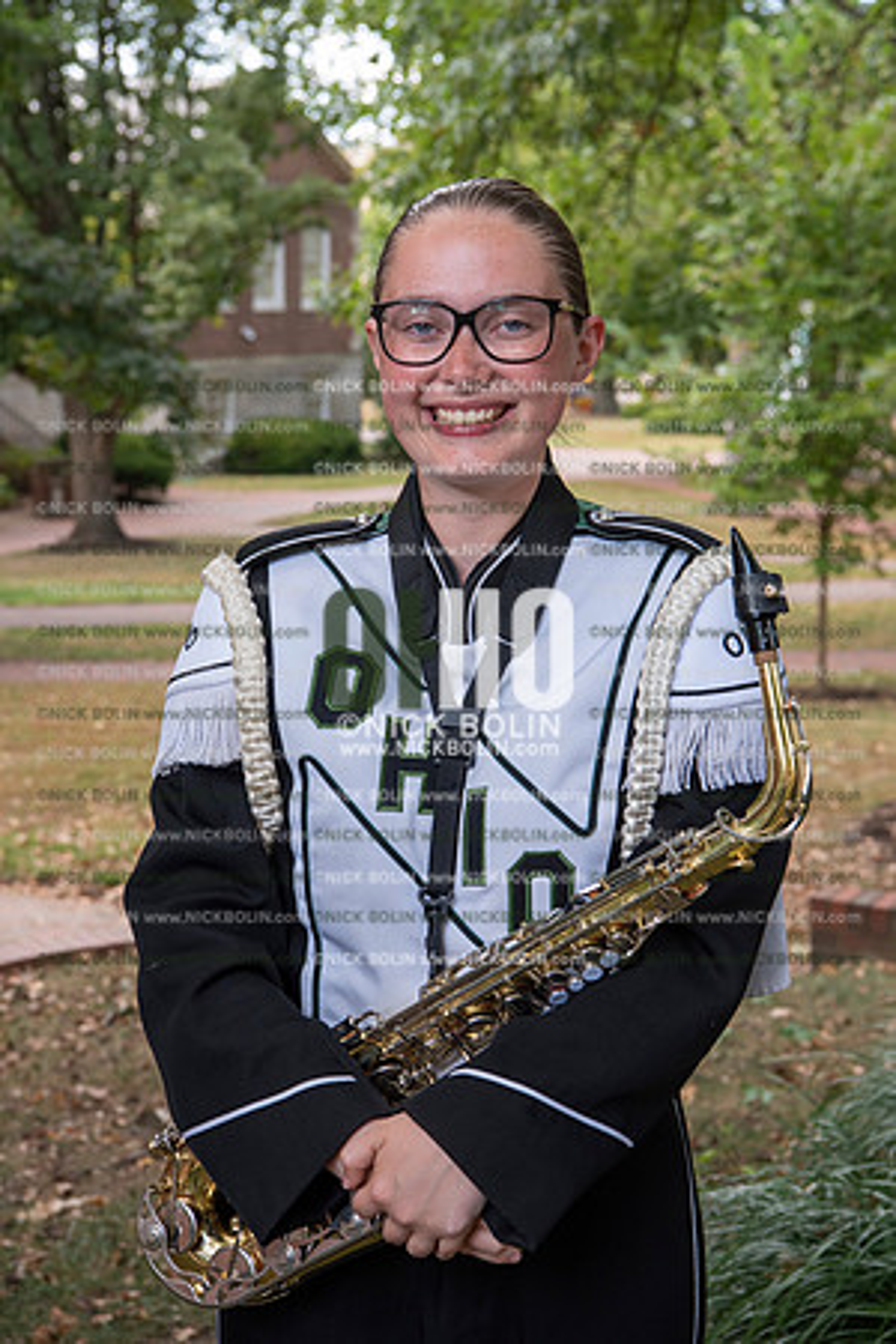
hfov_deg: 20.9
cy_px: 672
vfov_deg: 31.0
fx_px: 2426
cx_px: 448
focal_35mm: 65
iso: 500
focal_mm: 65
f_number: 8
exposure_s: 1/100
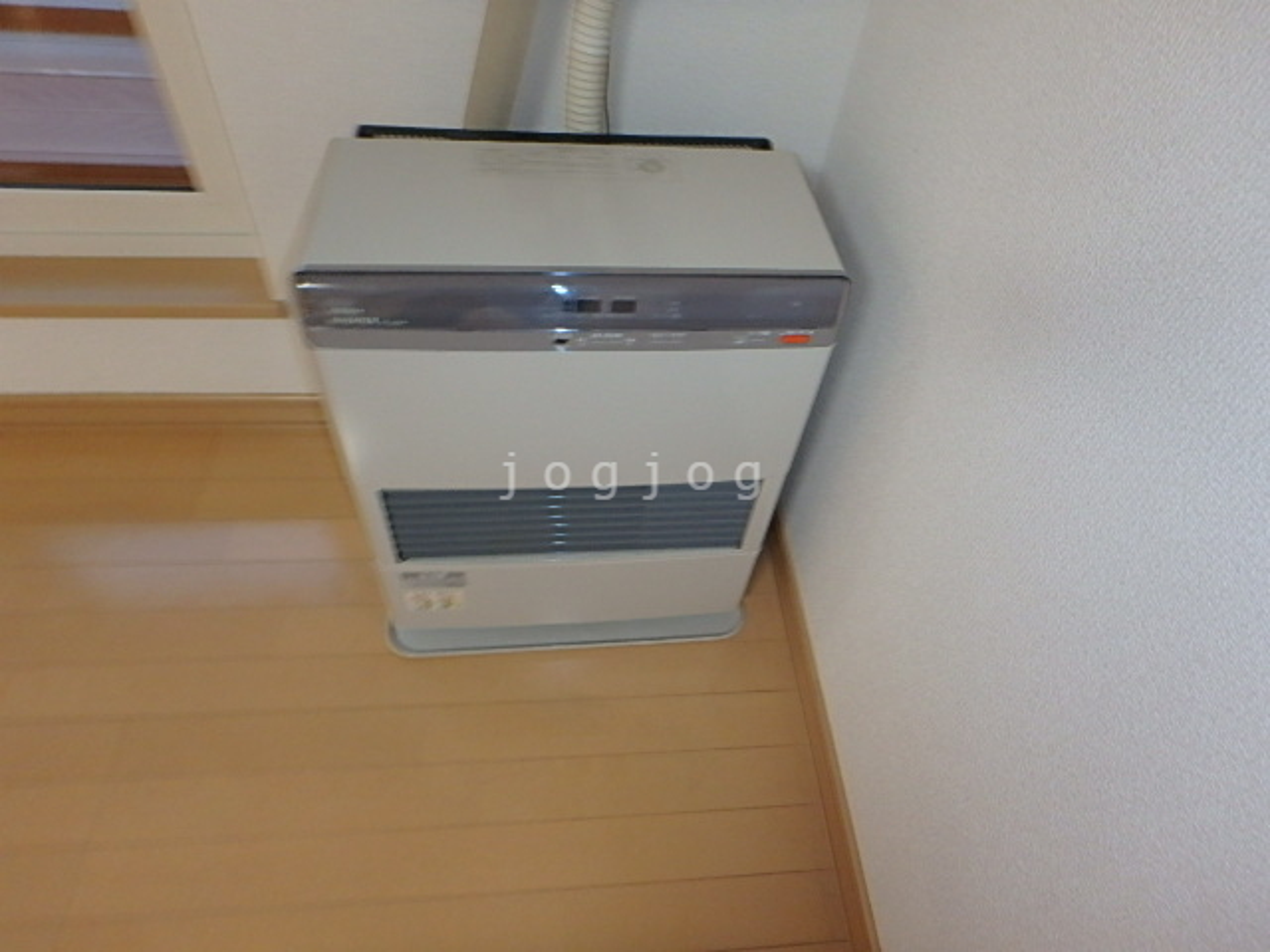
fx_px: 770
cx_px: 635
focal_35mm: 21
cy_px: 476
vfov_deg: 63.4
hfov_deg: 79.0
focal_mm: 3.7
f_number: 3.5
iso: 400
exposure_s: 1/30
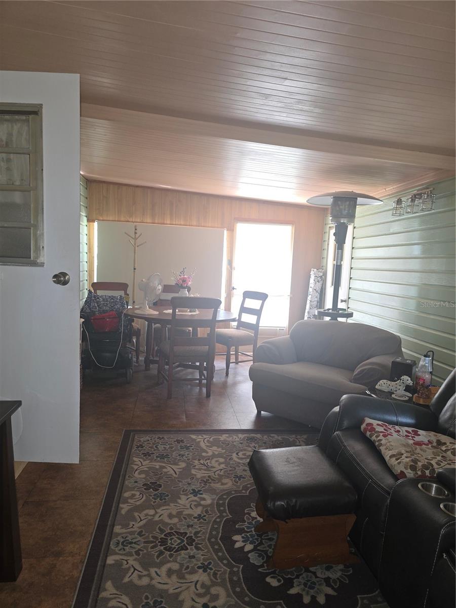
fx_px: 404
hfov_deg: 58.9
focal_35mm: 23
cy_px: 304
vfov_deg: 73.9
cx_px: 228
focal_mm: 6.3
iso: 100
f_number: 1.7
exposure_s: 1/30
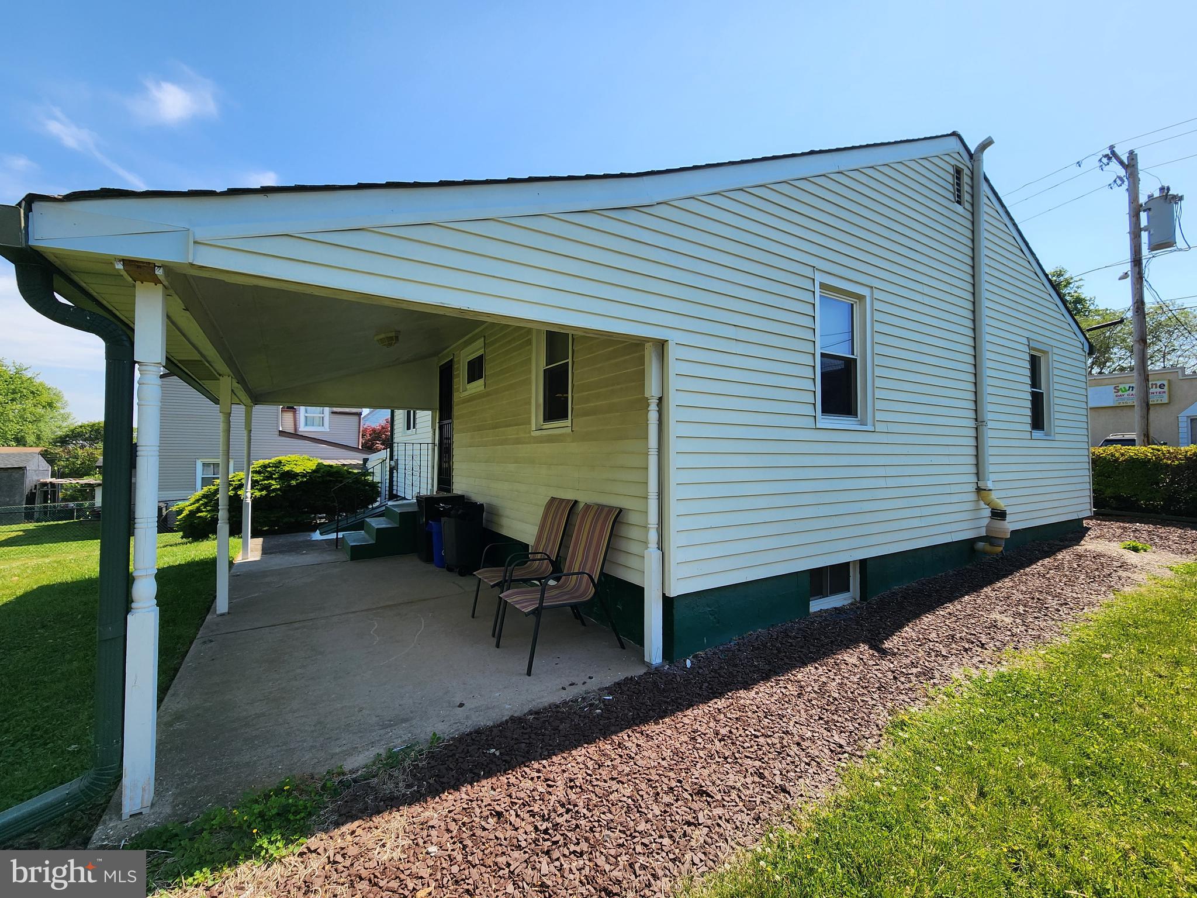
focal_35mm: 13
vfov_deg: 89.9
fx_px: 450
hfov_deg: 106.2
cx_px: 598
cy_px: 449
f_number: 2.2
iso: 50
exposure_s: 1/1304
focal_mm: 2.2
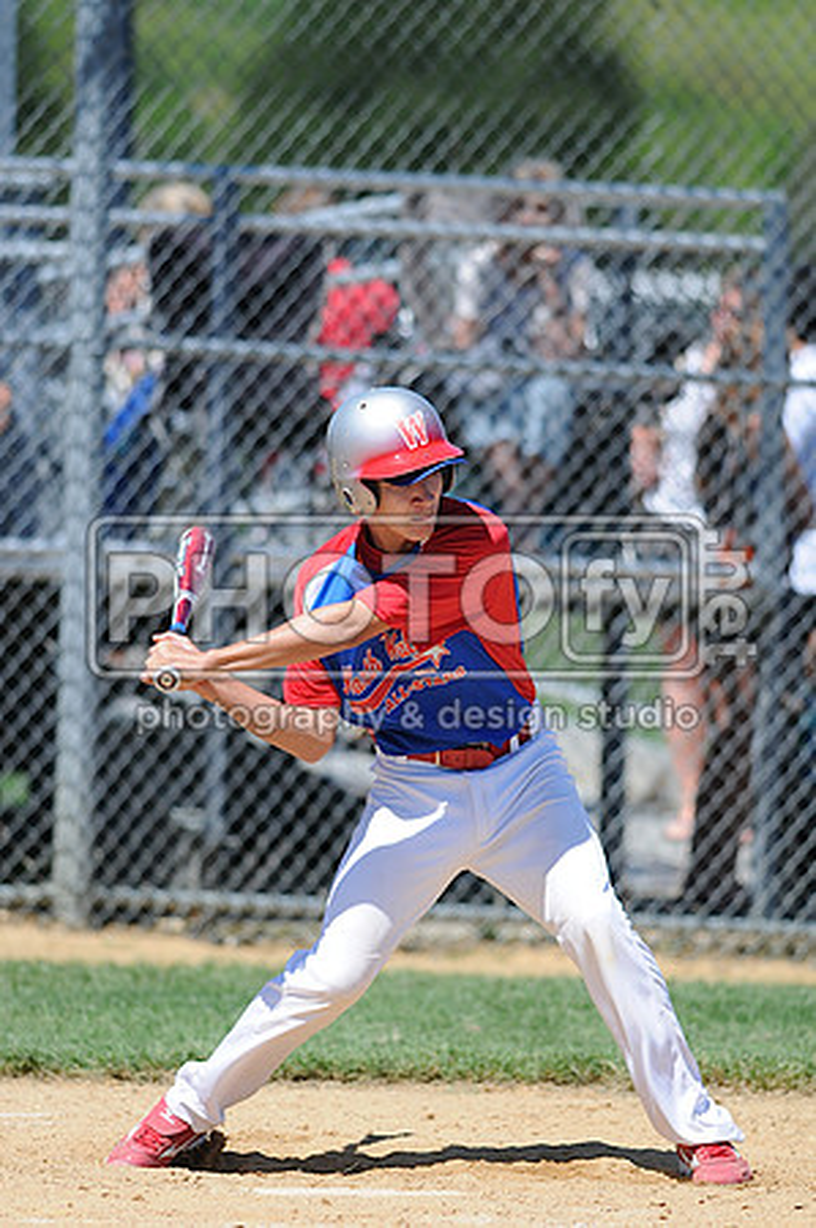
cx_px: 408
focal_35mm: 450
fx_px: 15334
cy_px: 614
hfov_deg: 3.0
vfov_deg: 4.6
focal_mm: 300
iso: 200
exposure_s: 1/1600
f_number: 4
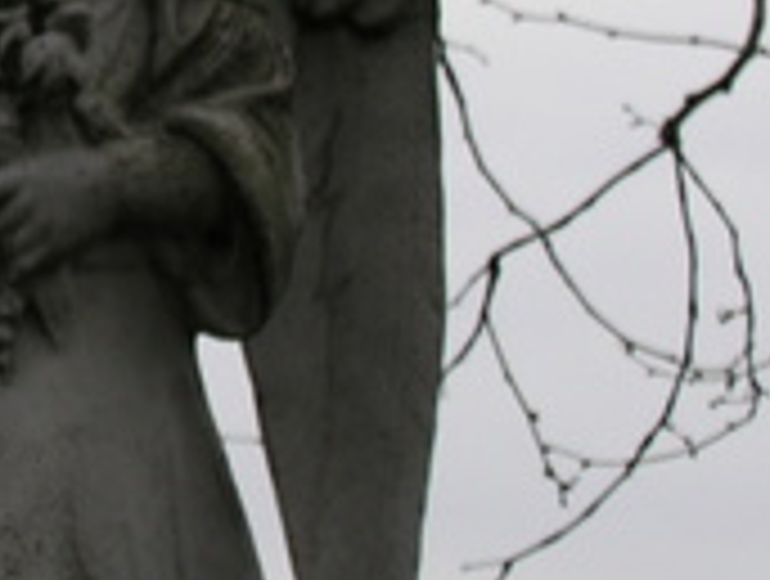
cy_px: 108
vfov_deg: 6.4
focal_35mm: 231
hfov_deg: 8.4
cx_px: -396
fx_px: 5149
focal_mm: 12.7
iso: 50
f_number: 3.5
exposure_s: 1/744
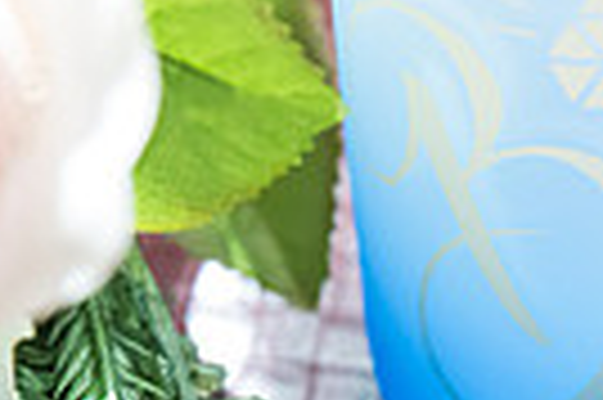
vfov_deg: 4.5
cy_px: 596
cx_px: 508
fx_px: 5086
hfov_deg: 6.8
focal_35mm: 304
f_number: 4.5
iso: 4000
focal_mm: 70
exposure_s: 1/320
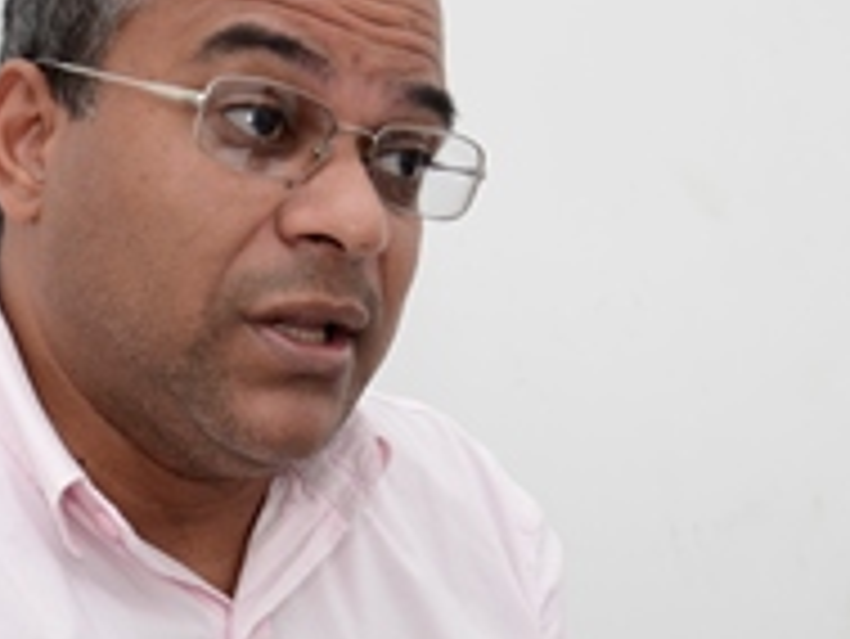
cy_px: 574
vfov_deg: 10.2
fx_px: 3547
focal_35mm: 144
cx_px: 301
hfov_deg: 13.6
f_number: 4.5
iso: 200
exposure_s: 1/160
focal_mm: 35
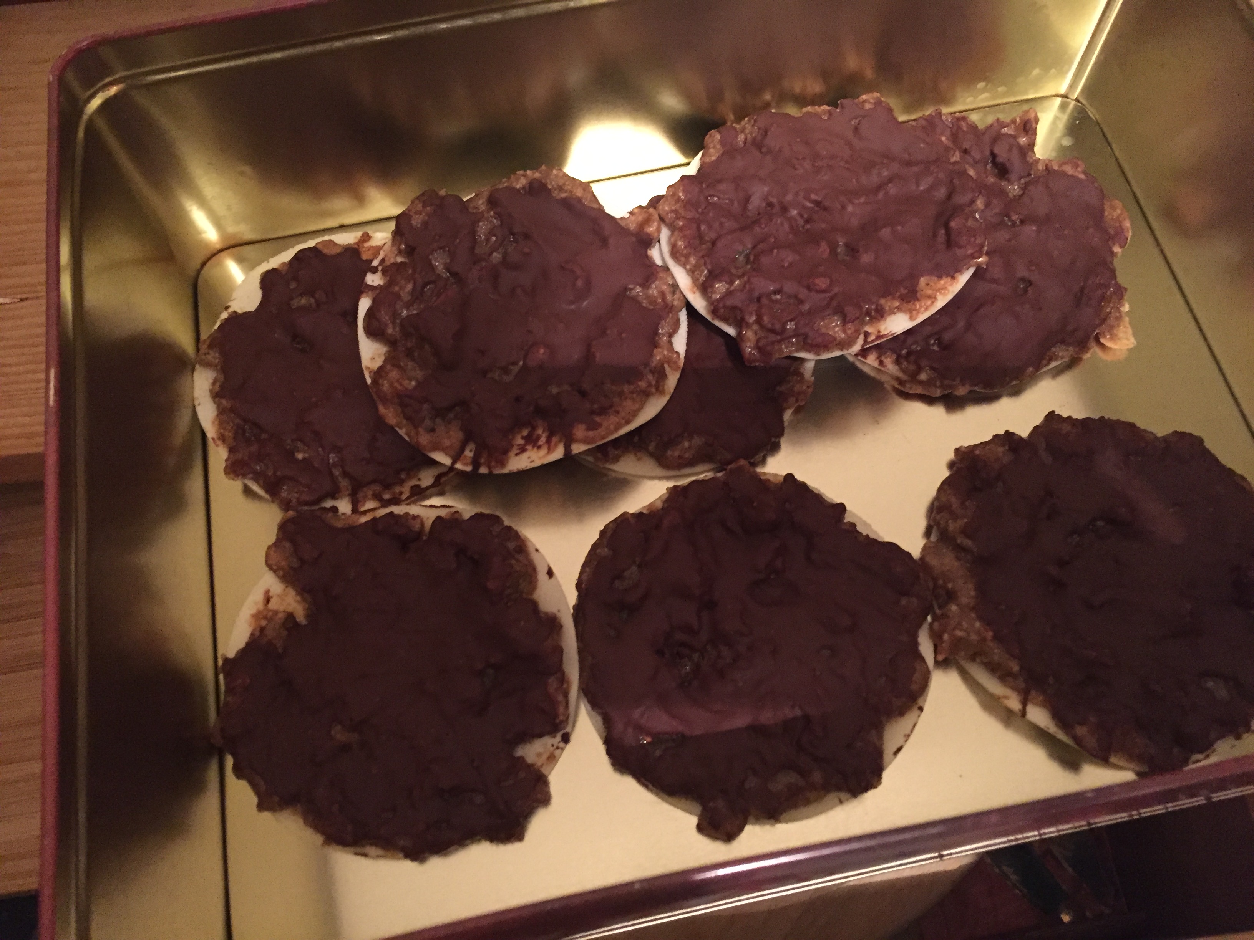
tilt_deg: -63.8
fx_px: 1051
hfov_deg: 61.7
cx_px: 627
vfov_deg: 48.2
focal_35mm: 29
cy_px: 470
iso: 400
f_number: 2.2
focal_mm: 4.15
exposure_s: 1/17
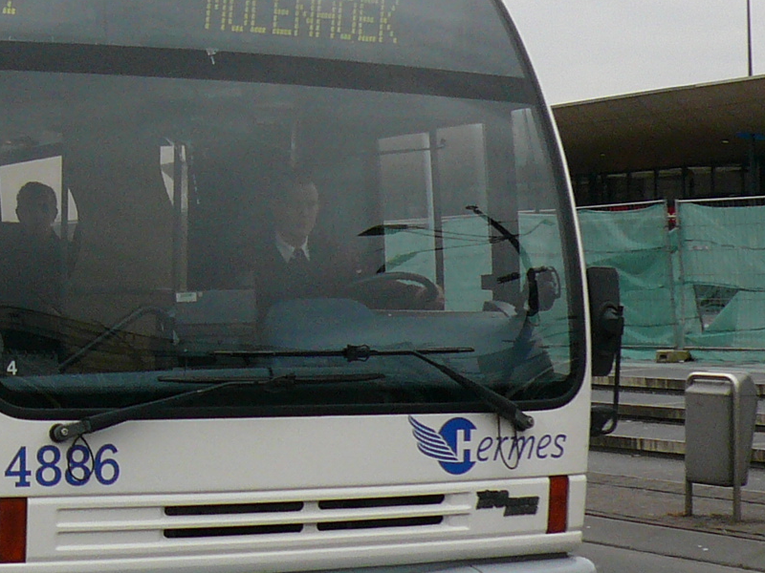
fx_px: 1856
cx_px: 55
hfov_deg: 22.6
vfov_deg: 17.6
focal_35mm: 84
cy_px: 292
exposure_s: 1/320
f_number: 2.8
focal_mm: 4.6
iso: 100
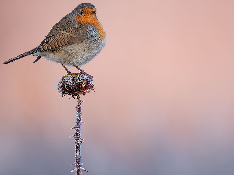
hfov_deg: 2.8
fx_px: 4786
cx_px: 123
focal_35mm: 708
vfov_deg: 2.1
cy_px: 80
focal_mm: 576
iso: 800
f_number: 6.3
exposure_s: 1/400
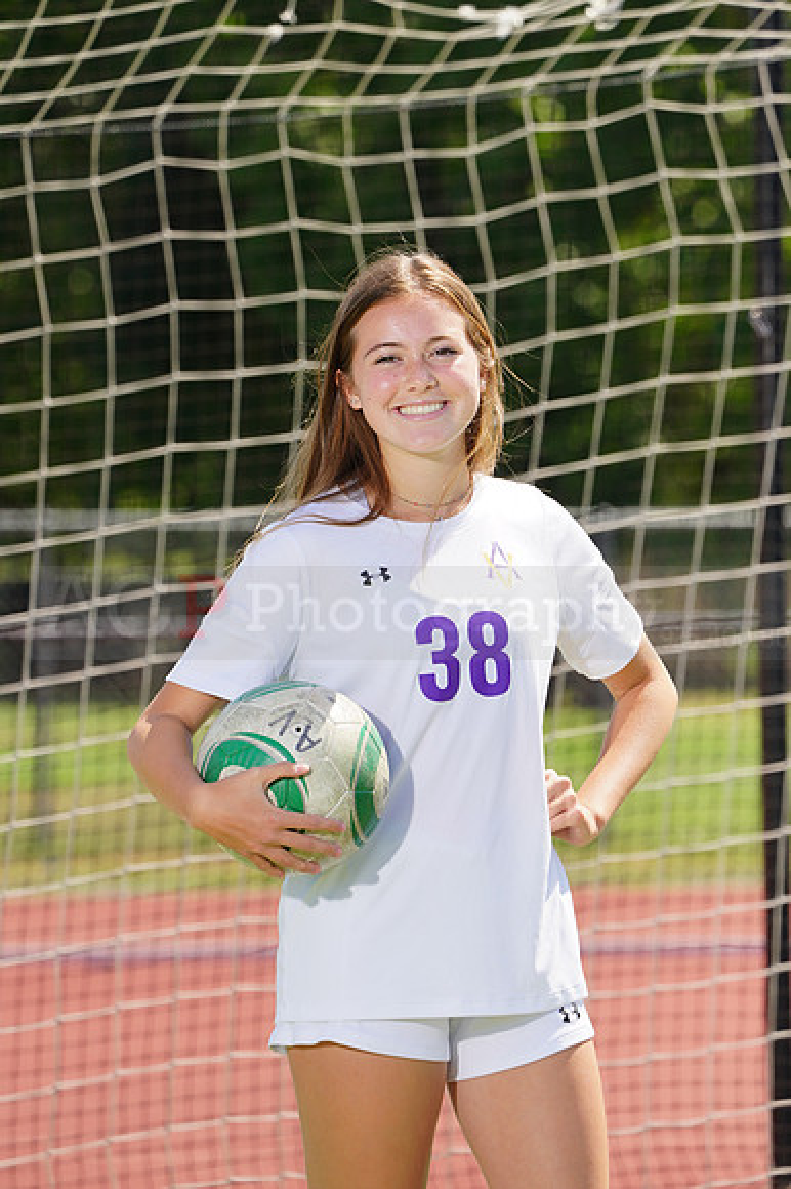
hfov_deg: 3.7
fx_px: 12109
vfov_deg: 5.6
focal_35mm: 367
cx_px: 396
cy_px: 594
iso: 200
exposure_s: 1/250
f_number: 11
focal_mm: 367
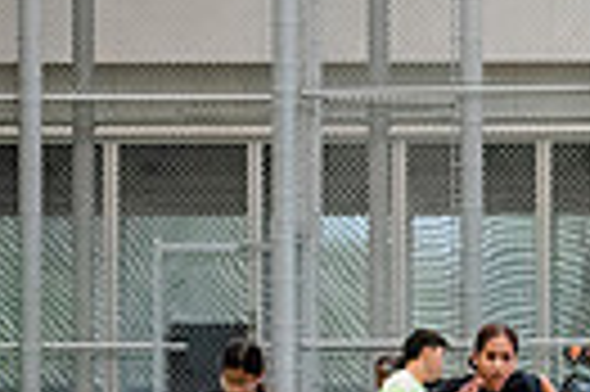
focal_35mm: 745
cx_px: 1295
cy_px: 620
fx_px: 12194
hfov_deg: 2.8
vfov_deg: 1.8
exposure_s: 1/640
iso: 6400
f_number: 4
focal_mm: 120
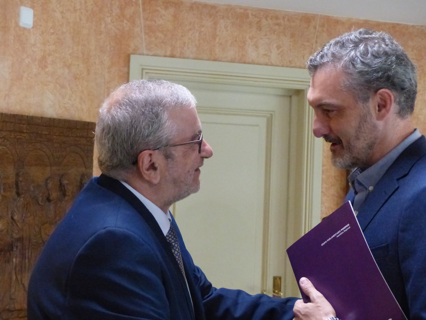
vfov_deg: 17.2
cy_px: 160
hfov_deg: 22.8
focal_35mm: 86
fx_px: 1058
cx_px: 213
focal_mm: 15.5
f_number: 2.8
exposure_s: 1/100
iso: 1600
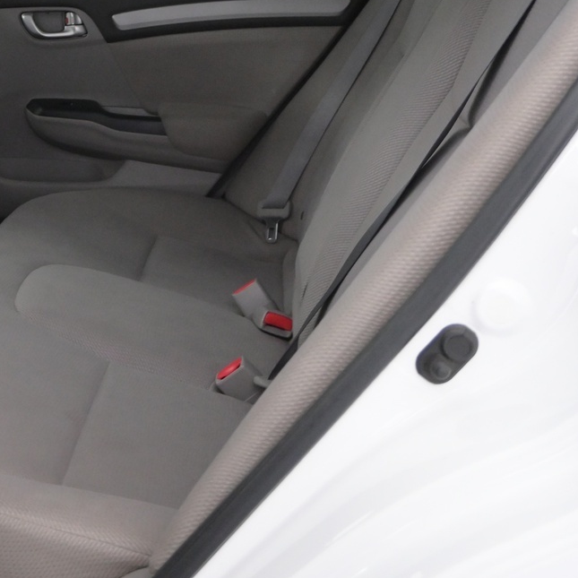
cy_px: 127
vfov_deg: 26.5
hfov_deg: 25.6
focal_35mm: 64
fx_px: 1209
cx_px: 2
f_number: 3.8
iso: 2500
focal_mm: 20
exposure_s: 1/40
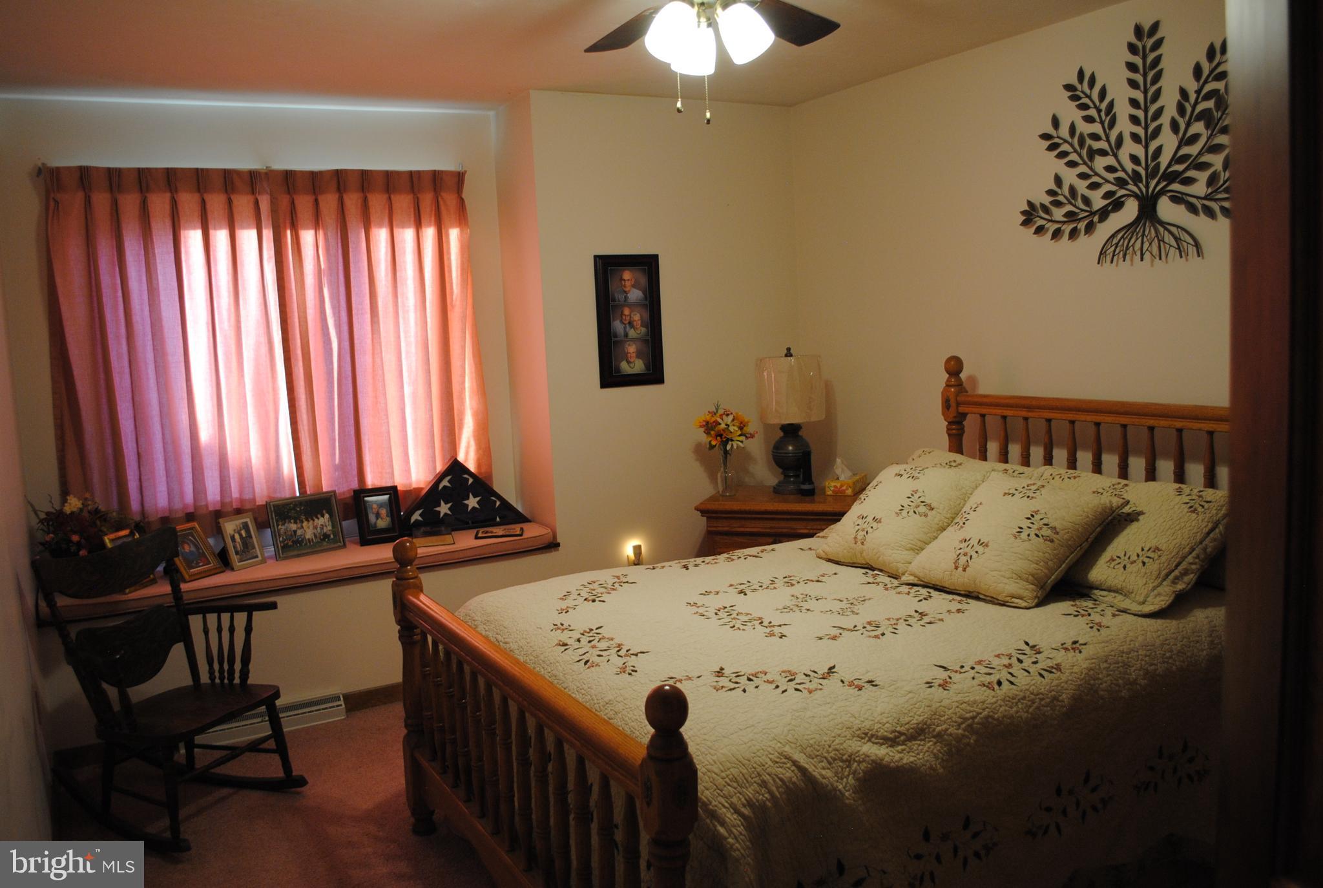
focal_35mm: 27
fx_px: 994
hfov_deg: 67.3
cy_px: 444
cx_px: 662
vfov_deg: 48.1
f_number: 3.5
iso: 400
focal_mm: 18
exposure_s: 1/30
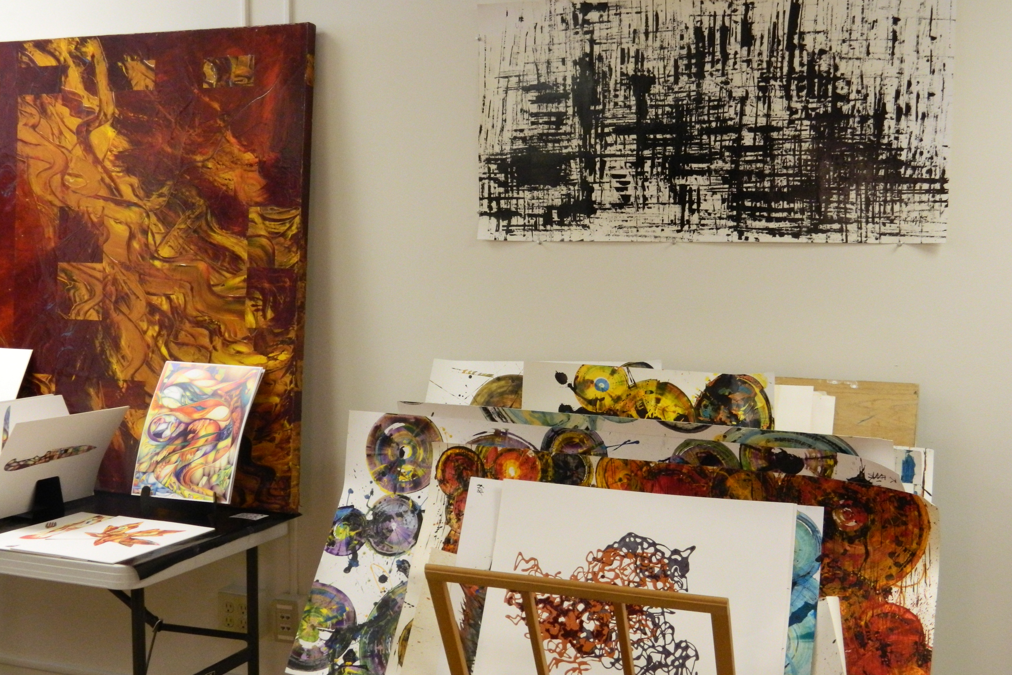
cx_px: 505
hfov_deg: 45.4
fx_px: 1209
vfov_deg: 31.2
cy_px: 349
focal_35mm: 43
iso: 400
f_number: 3.5
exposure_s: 1/30
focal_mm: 7.3
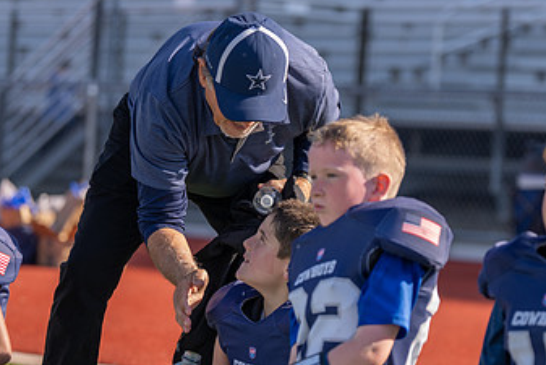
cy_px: 264
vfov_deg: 7.4
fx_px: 2822
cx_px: 337
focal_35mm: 186
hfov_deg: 11.0
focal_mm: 108
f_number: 2.8
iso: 100
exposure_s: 1/800
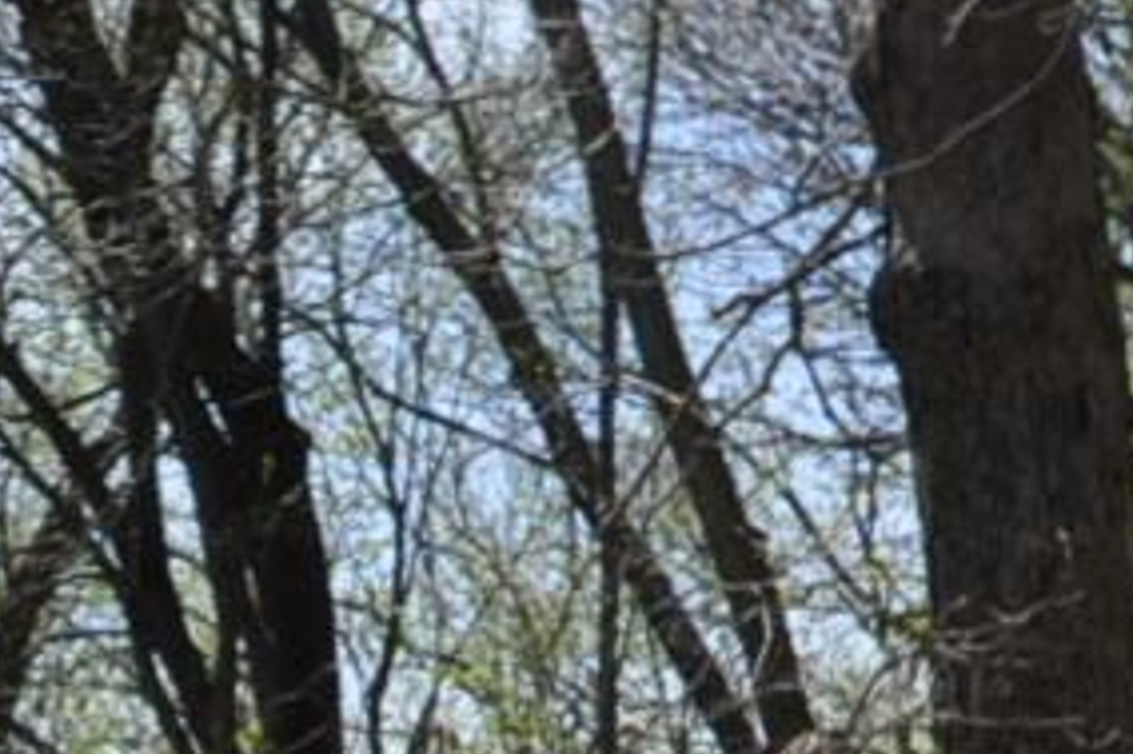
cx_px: -694
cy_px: 1771
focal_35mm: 294
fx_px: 9247
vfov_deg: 4.6
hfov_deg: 6.9
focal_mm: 26
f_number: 10
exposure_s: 1/400
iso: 200
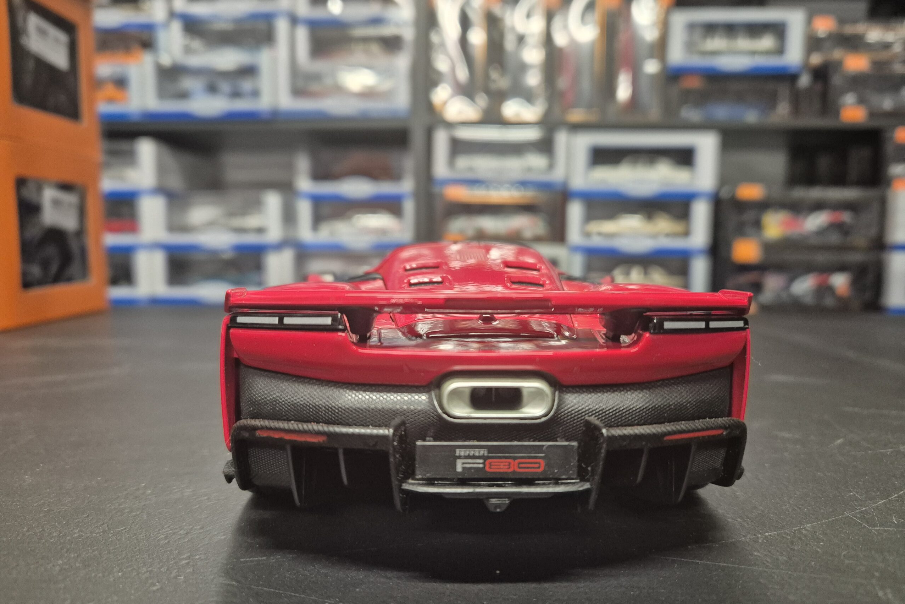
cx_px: 454
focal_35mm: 24
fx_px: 603
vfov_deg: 53.1
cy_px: 295
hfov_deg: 73.7
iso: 1000
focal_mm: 5.4
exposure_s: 1/100
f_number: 1.8
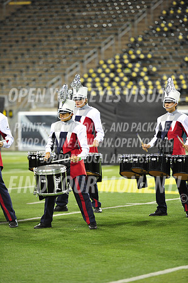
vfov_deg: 10.6
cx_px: 94
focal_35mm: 195
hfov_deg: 7.0
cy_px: 142
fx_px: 1531
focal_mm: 195
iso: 2000
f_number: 2.8
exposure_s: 1/400
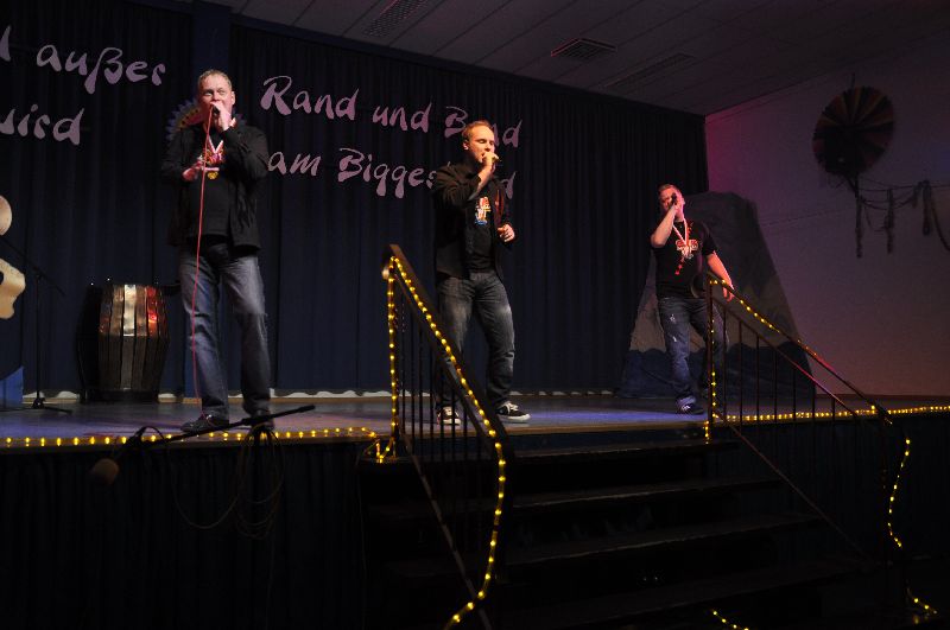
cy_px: 315
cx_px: 475
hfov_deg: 59.6
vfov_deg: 41.6
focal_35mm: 32
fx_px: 830
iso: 400
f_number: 5
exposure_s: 1/60
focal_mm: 21
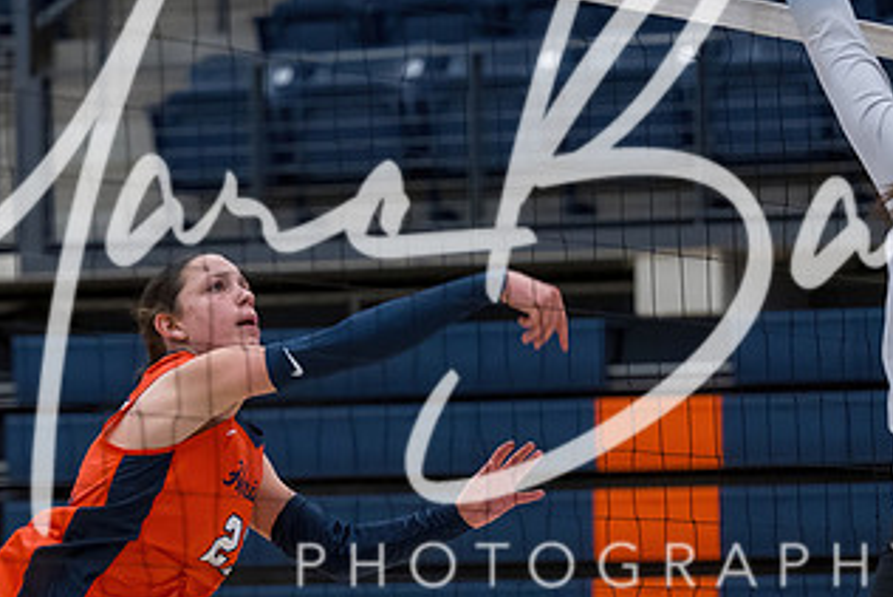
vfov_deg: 4.8
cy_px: 535
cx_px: 166
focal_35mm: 288
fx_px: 7147
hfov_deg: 7.1
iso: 2500
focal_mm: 101
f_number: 2.8
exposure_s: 1/1000
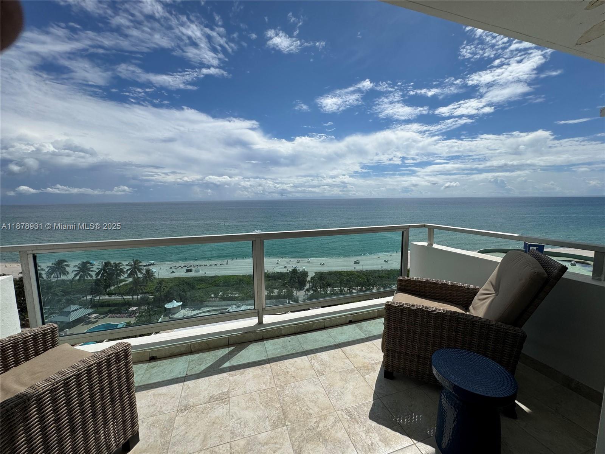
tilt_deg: -7.0
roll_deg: +1.1
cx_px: 302
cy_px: 227
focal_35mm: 14
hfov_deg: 102.1
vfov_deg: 85.7
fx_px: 245
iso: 32
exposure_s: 1/4132
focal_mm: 2.22
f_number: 2.2
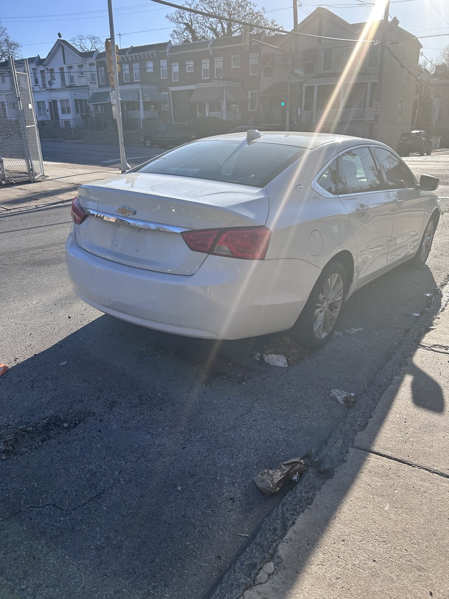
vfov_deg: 67.3
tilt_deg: -20.6
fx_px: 450
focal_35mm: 26
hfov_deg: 53.1
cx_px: 224
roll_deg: +2.4
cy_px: 300
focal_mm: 5.7
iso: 50
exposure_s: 1/2762
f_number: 1.5
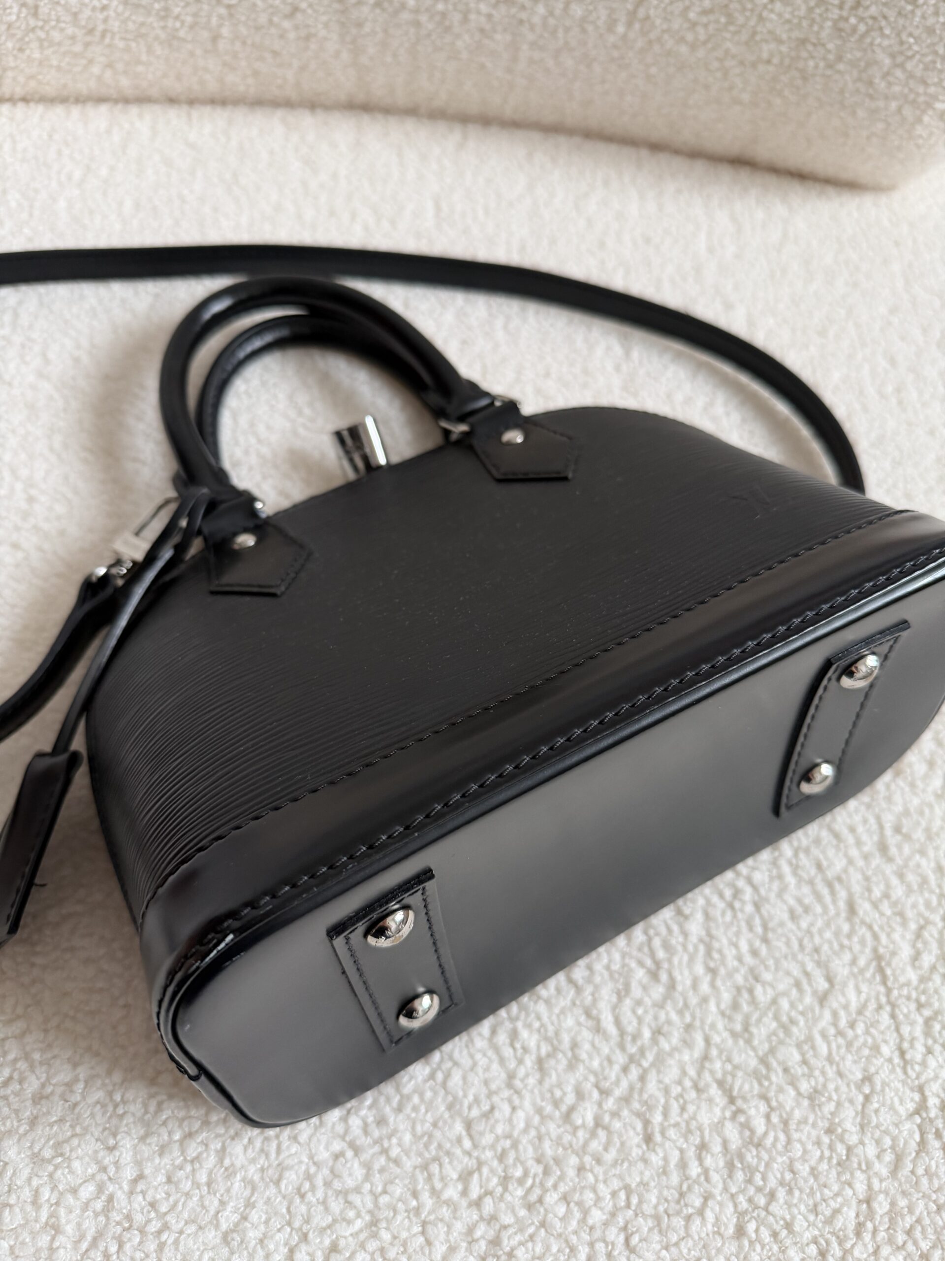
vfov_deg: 71.6
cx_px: 472
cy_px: 630
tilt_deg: -59.7
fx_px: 874
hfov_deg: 56.8
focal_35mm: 24
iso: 250
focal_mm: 6.76
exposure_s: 1/60
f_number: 1.78
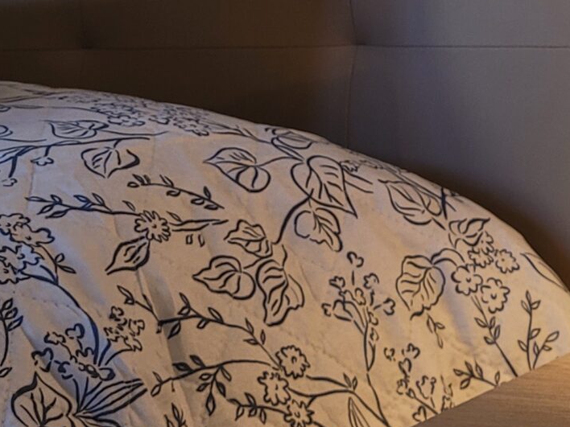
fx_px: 1548
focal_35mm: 94
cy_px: -77
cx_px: 744
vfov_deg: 15.2
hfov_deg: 19.3
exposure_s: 1/100
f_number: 1.8
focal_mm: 5.4
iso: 100
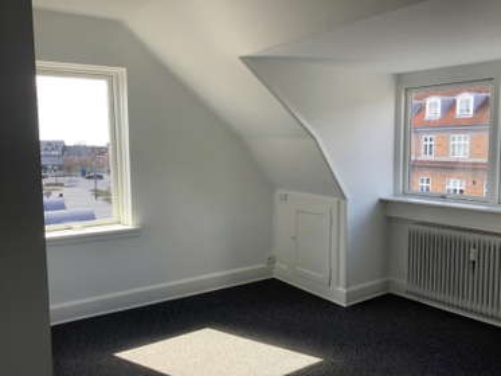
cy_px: 188
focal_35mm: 31
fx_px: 449
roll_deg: +0.4
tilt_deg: -7.2
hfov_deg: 58.3
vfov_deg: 45.5
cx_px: 250
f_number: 2.4
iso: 25
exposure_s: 1/100
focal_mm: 3.3
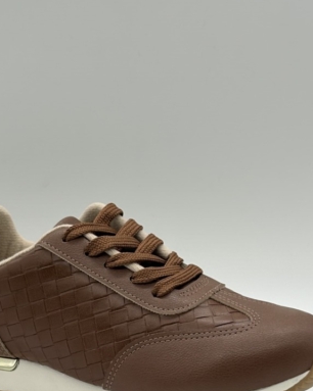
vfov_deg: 18.0
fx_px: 1228
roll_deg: +4.9
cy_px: 280
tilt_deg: -10.5
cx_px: 156
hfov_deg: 14.5
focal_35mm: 106
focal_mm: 5.96
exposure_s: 1/118
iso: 50
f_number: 1.6
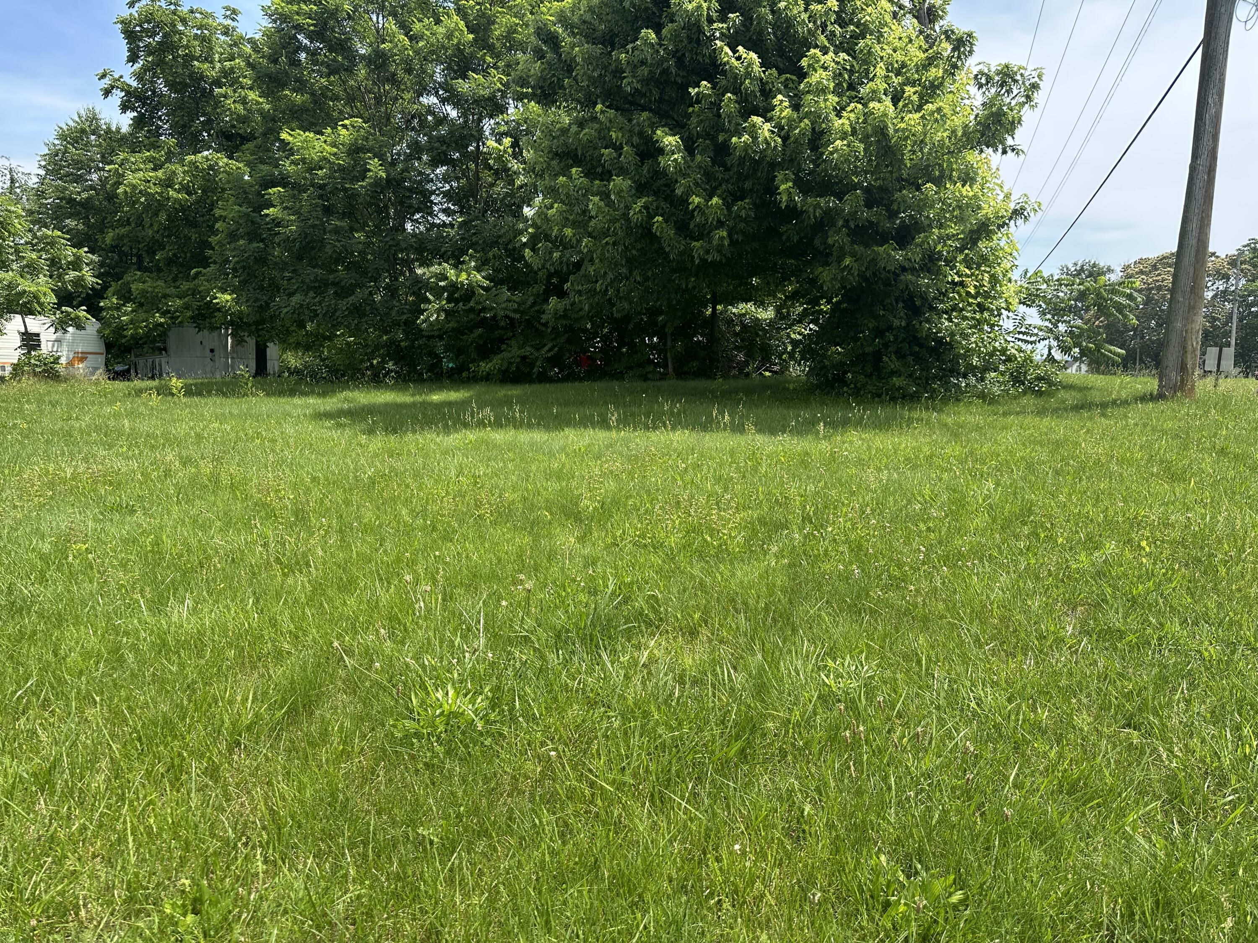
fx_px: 872
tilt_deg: -5.6
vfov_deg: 56.8
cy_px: 472
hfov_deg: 71.6
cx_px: 629
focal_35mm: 24
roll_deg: +0.2
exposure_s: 1/2110
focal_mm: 6.86
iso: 80
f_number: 1.78
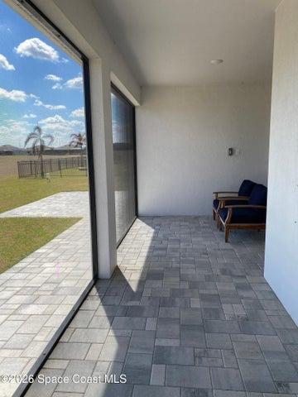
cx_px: 149
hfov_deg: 53.1
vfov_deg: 67.3
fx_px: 298
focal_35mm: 26
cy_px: 198
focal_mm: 4.25
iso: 32
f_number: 1.8
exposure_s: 1/919
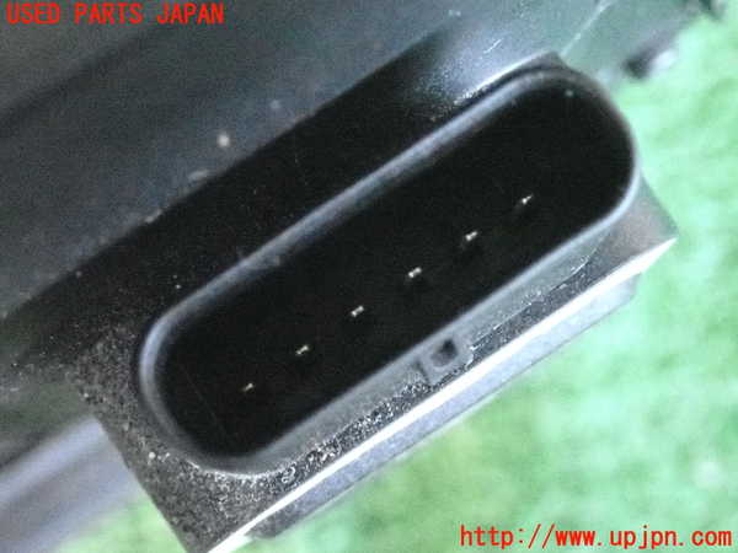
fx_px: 1748
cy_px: 276
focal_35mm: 82
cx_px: 369
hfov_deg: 23.8
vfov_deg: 18.0
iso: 12800
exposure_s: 1/80
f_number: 4.3
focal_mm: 14.62
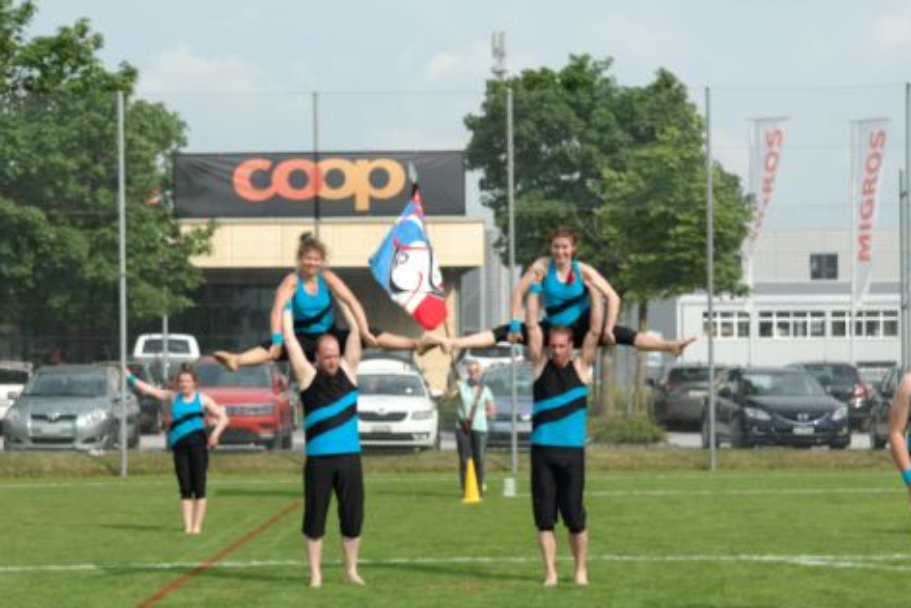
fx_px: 2506
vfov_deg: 13.8
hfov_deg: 20.6
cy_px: 339
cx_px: 425
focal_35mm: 99
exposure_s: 1/320
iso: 100
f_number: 7.1
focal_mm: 48
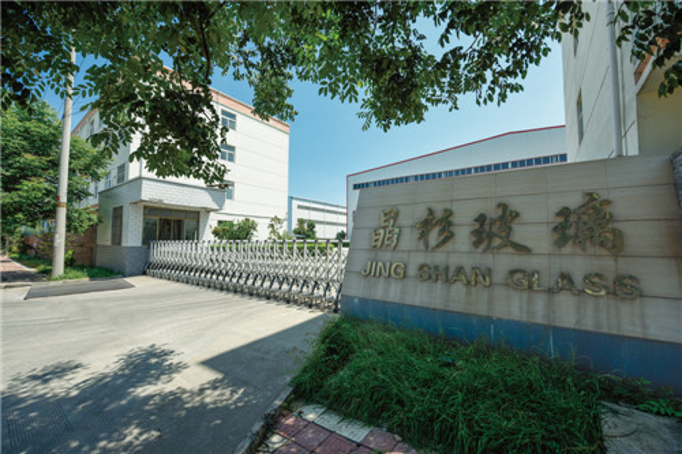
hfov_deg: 104.3
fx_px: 265
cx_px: 341
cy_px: 227
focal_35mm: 14
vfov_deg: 81.2
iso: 160
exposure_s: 1/800
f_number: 5.6
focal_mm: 14
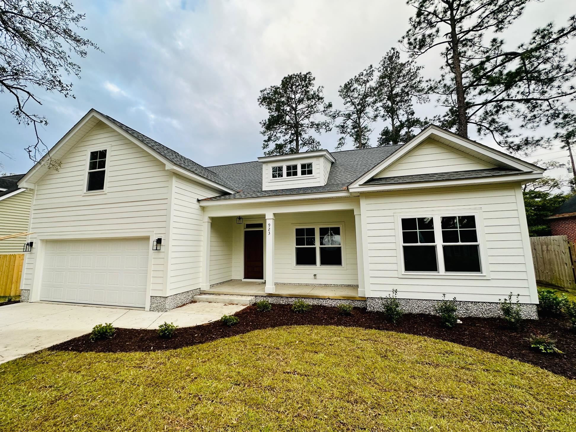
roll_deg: -1.0
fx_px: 233
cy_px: 216
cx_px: 288
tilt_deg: +7.7
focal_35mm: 14
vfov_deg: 85.7
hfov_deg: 102.1
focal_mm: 2.22
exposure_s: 1/122
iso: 40
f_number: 2.2
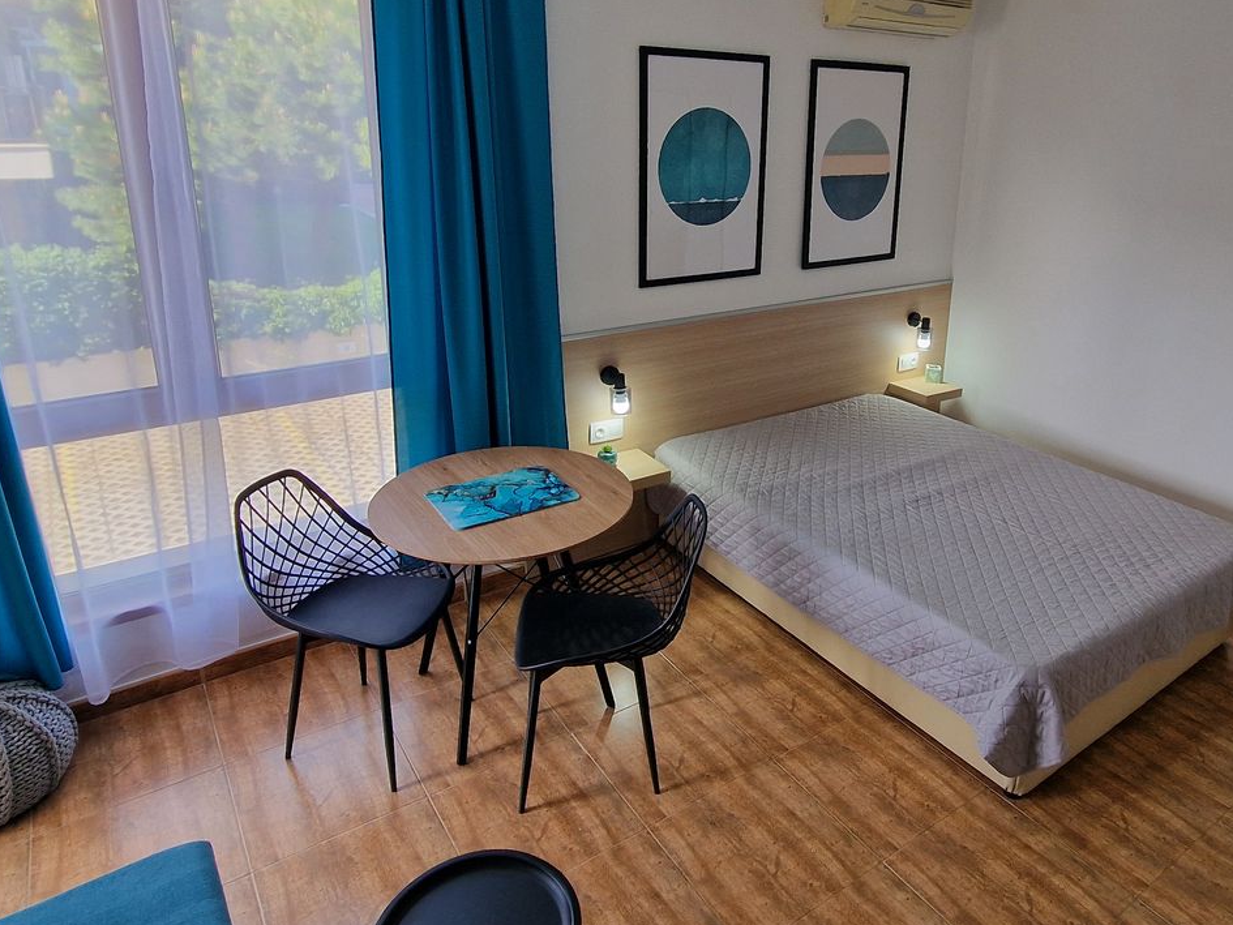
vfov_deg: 60.4
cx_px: 715
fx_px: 784
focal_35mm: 22
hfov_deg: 75.8
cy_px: 357
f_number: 2.2
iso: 64
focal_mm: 2.2
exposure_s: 1/100
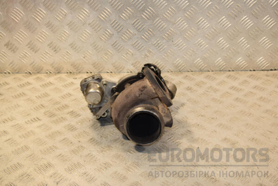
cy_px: 93
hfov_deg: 35.1
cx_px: 139
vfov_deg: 23.8
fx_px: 440
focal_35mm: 57
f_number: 6.3
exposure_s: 1/200
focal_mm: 38
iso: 800
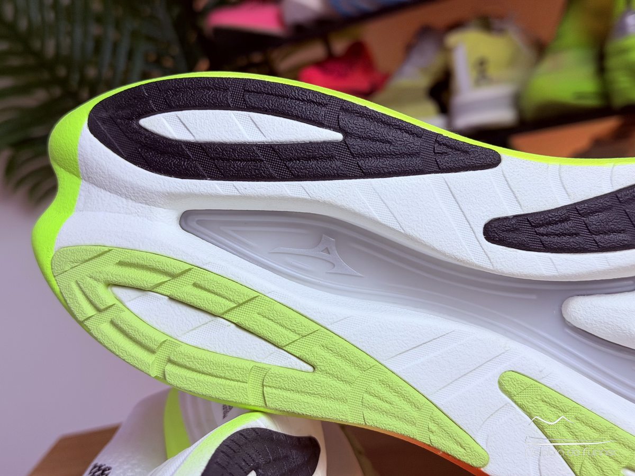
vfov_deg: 30.3
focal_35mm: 48
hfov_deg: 39.7
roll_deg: +19.5
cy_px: 238
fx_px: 881
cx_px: 318
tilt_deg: -15.7
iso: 64
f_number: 1.78
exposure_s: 1/100
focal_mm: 6.76
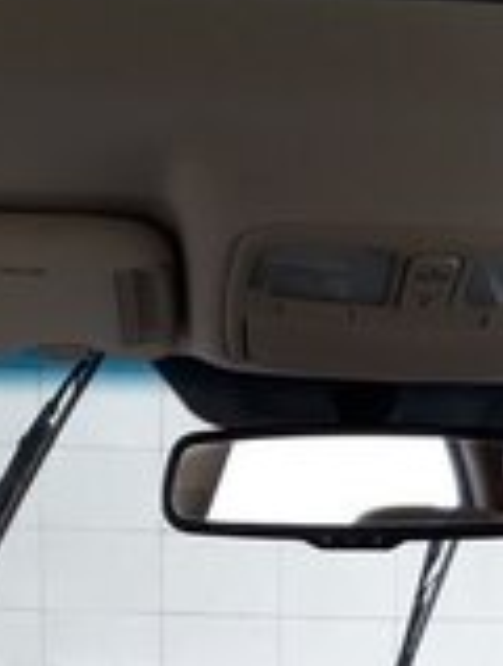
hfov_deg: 17.6
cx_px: 348
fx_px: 1621
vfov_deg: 20.5
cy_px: 938
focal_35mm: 84
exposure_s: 1/33
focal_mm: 3.6
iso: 64
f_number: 1.9
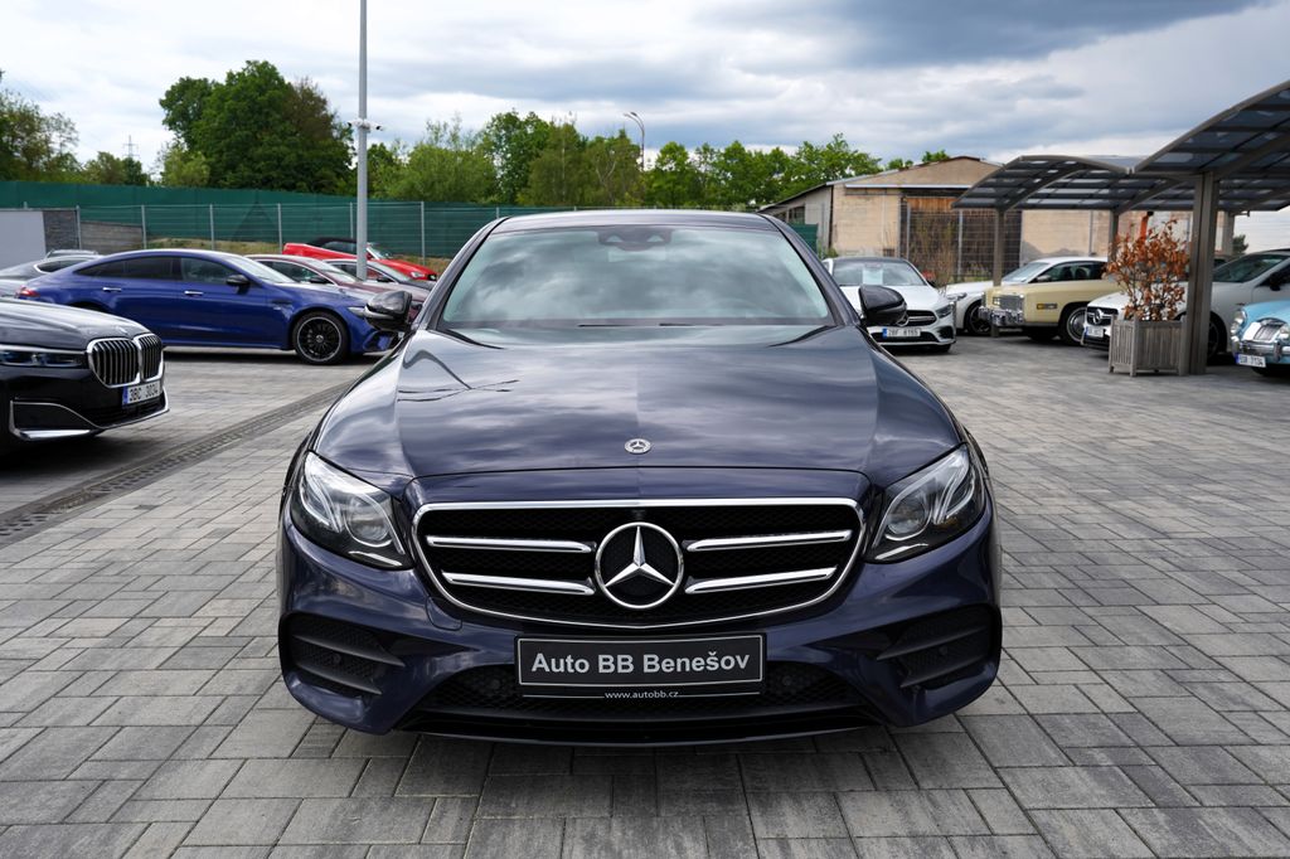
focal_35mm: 29
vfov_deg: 44.9
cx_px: 645
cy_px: 430
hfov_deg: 63.7
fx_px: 1039
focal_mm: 29
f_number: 6.3
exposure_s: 1/160
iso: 100
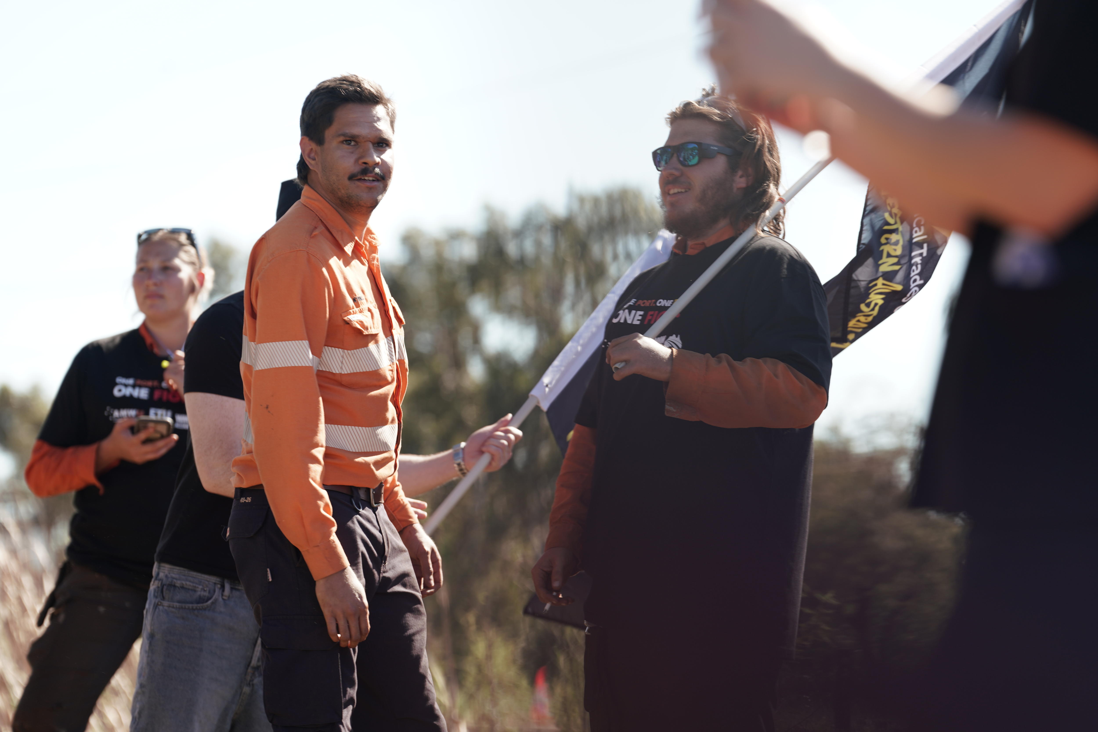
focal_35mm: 200
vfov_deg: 6.9
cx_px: 549
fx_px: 6100
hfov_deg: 10.3
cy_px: 366
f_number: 4.5
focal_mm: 200
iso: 125
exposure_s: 1/160
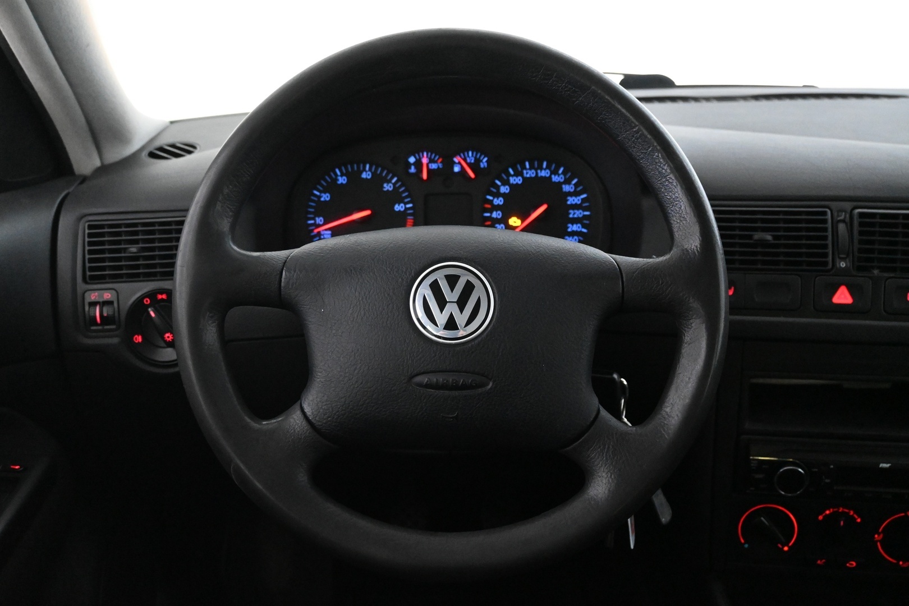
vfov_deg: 39.1
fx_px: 852
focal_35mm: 34
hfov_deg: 56.1
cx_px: 454
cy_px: 303
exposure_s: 1/40
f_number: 4
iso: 7200
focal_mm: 22.5
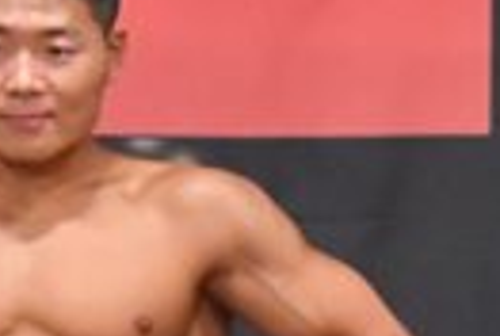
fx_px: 17804
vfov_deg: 1.1
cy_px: 787
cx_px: 74
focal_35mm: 1279
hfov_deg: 1.6
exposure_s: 1/400
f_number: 5.6
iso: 6400
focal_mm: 145
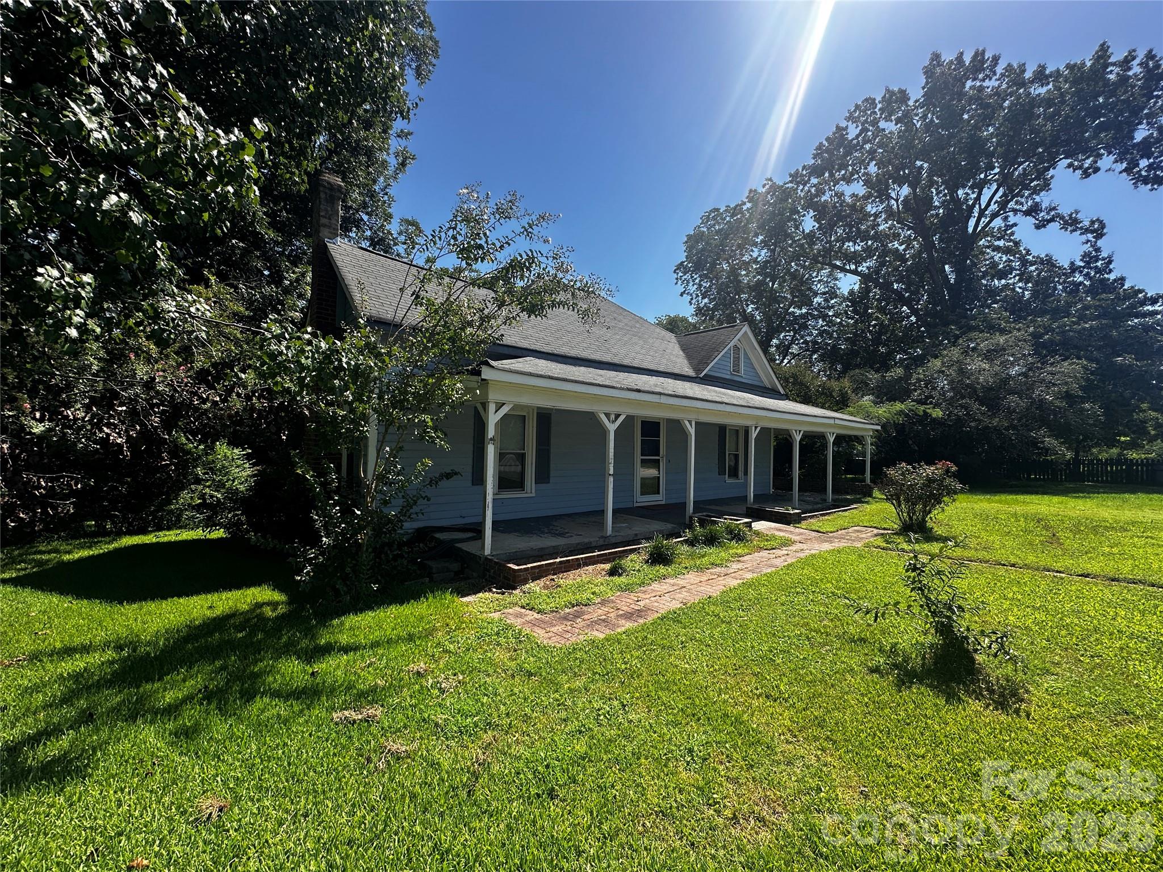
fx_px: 470
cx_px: 582
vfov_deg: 85.7
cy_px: 436
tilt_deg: +1.6
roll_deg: -1.9
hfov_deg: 102.1
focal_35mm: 14
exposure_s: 1/1453
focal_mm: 2.22
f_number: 2.2
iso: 40
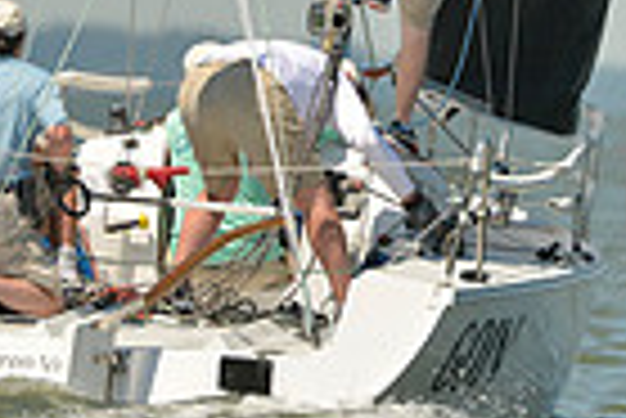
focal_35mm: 1672
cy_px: -56
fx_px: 29104
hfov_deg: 1.2
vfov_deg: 0.8
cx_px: 383
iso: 200
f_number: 5
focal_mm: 400
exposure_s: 1/1600
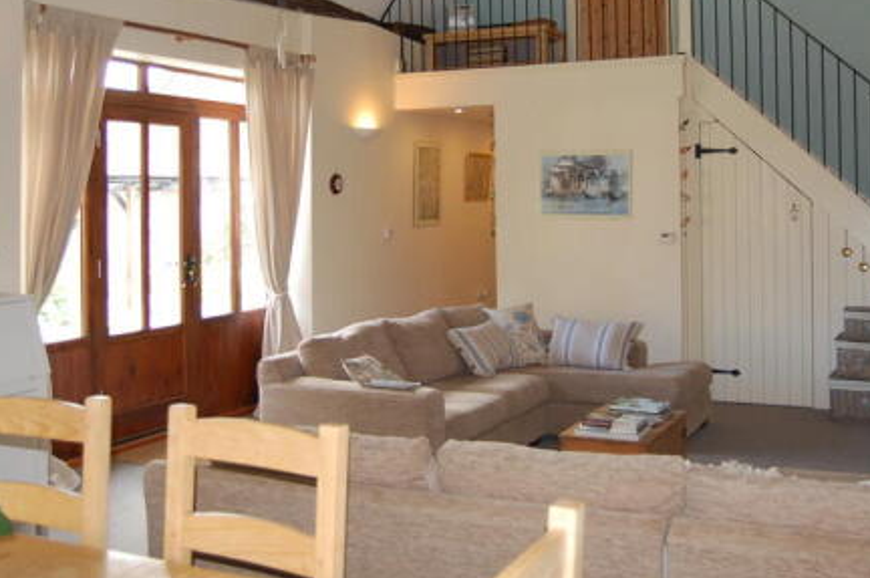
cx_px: 429
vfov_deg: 32.2
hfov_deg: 47.5
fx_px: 990
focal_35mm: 41
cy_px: 185
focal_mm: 18
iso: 400
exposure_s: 1/60
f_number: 3.5
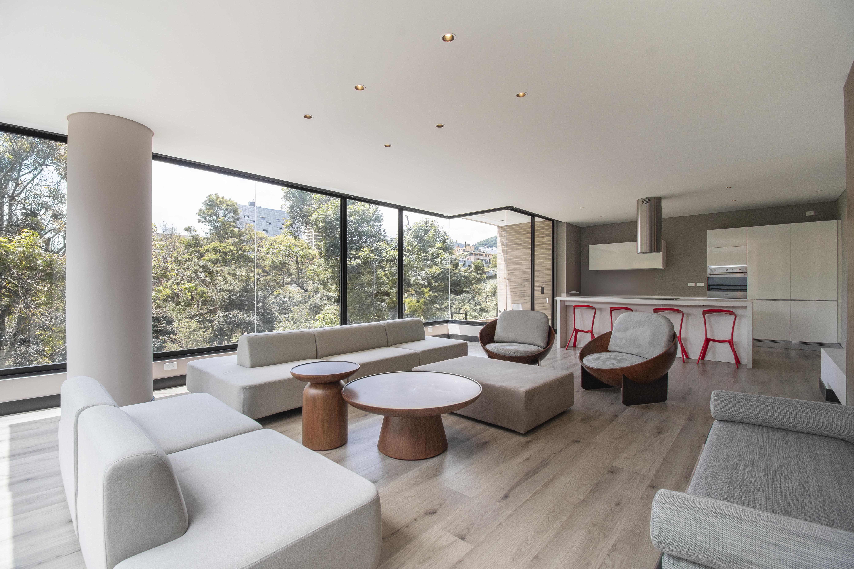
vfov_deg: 77.3
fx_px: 356
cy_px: 284
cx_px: 427
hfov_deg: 100.4
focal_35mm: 15
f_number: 9
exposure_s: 1/80
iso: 100
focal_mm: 10
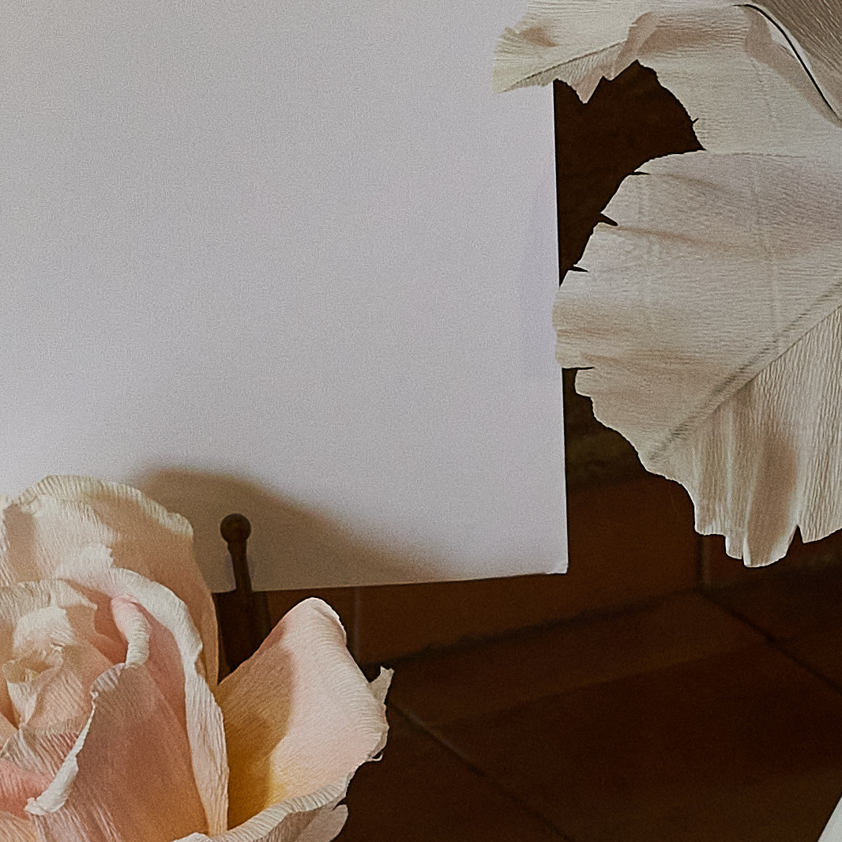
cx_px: 243
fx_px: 6605
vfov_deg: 6.9
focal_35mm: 240
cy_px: -1093
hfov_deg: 7.3
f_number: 5
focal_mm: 50
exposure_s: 1/80
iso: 2500
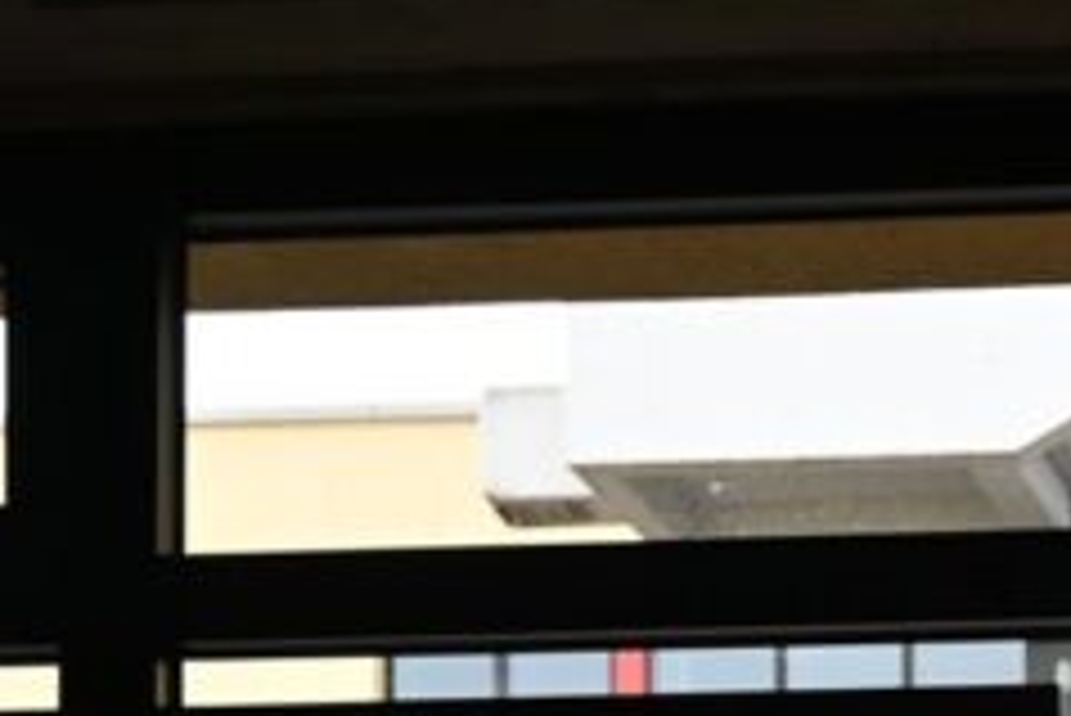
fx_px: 4797
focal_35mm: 161
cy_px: 1367
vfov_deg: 8.2
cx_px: 1472
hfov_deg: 12.3
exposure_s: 1/60
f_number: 4.2
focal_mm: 25
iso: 160
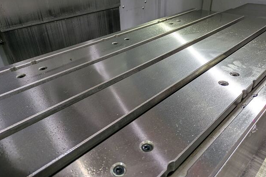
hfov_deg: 67.4
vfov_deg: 47.9
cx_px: 134
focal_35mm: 27
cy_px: 78
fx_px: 200
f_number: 1.89
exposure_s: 1/50
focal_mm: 5.43
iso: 70
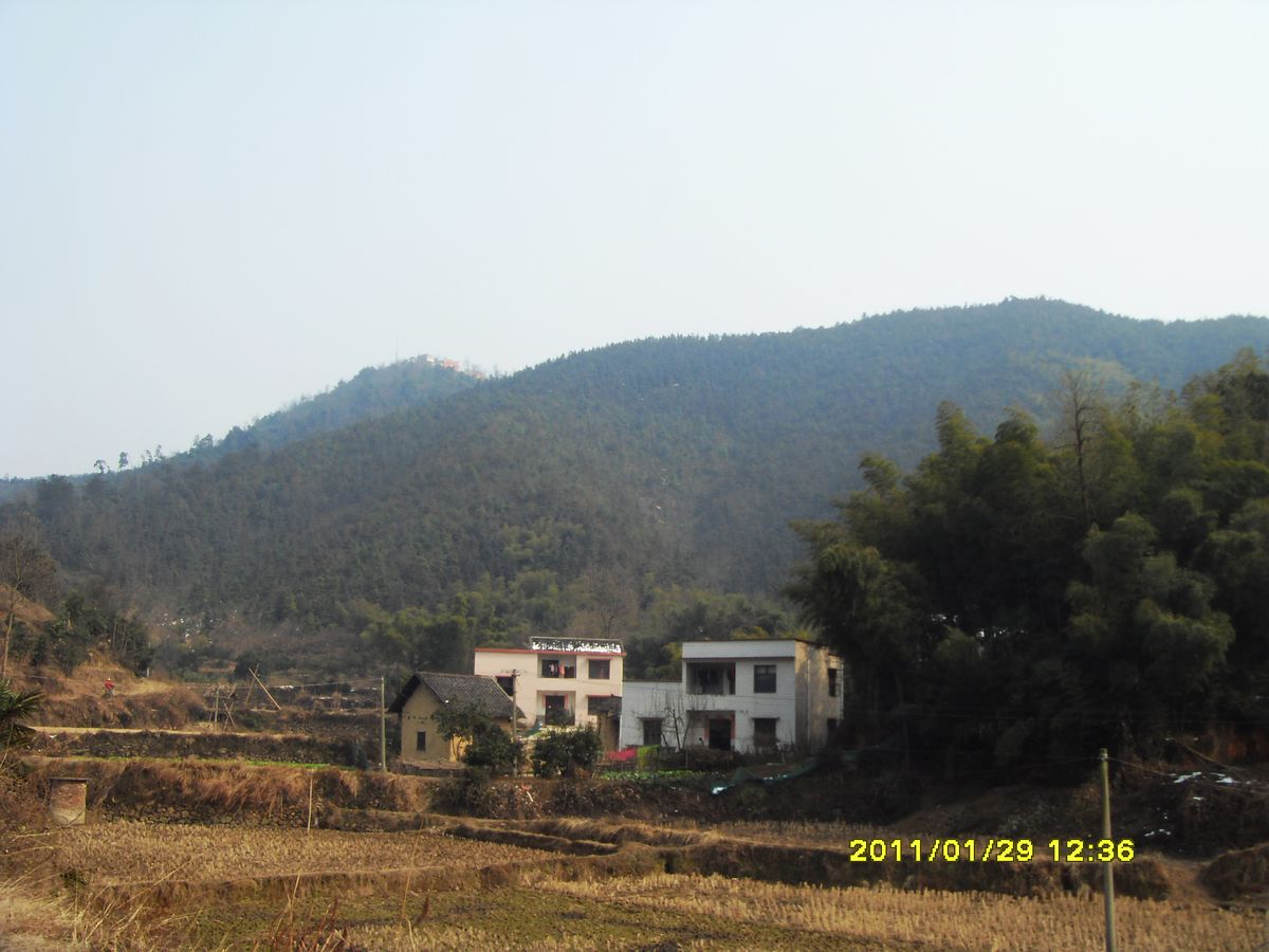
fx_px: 1430
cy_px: 476
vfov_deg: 36.8
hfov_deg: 47.9
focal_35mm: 39
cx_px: 634
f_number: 6.2
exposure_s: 1/250
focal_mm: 6.6
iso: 80
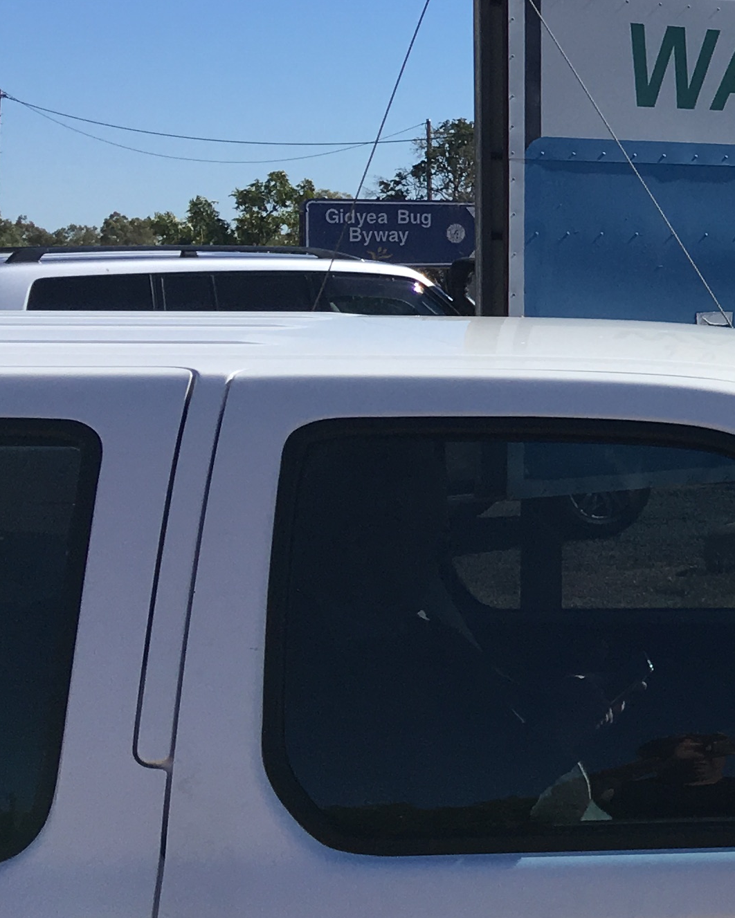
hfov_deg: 15.9
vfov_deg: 22.0
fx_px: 2338
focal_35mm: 86
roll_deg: +0.8
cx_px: 1215
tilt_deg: +1.4
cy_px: 240
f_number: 2.2
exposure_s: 1/2079
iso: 25
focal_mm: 4.15
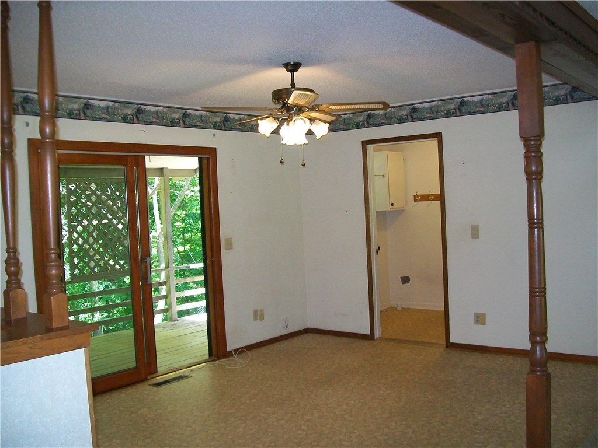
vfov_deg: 41.8
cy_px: 224
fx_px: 587
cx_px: 299
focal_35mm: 34
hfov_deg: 54.0
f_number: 2.7
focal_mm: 6.1
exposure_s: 1/60
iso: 160
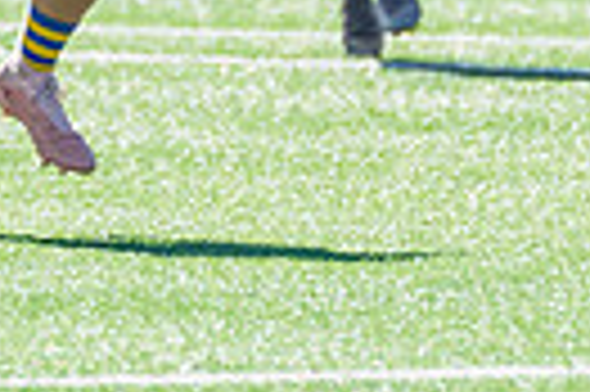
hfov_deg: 0.9
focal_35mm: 2294
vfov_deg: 0.6
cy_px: -377
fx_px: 37549
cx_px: -136
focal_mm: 380
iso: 800
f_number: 6.3
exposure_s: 1/2000
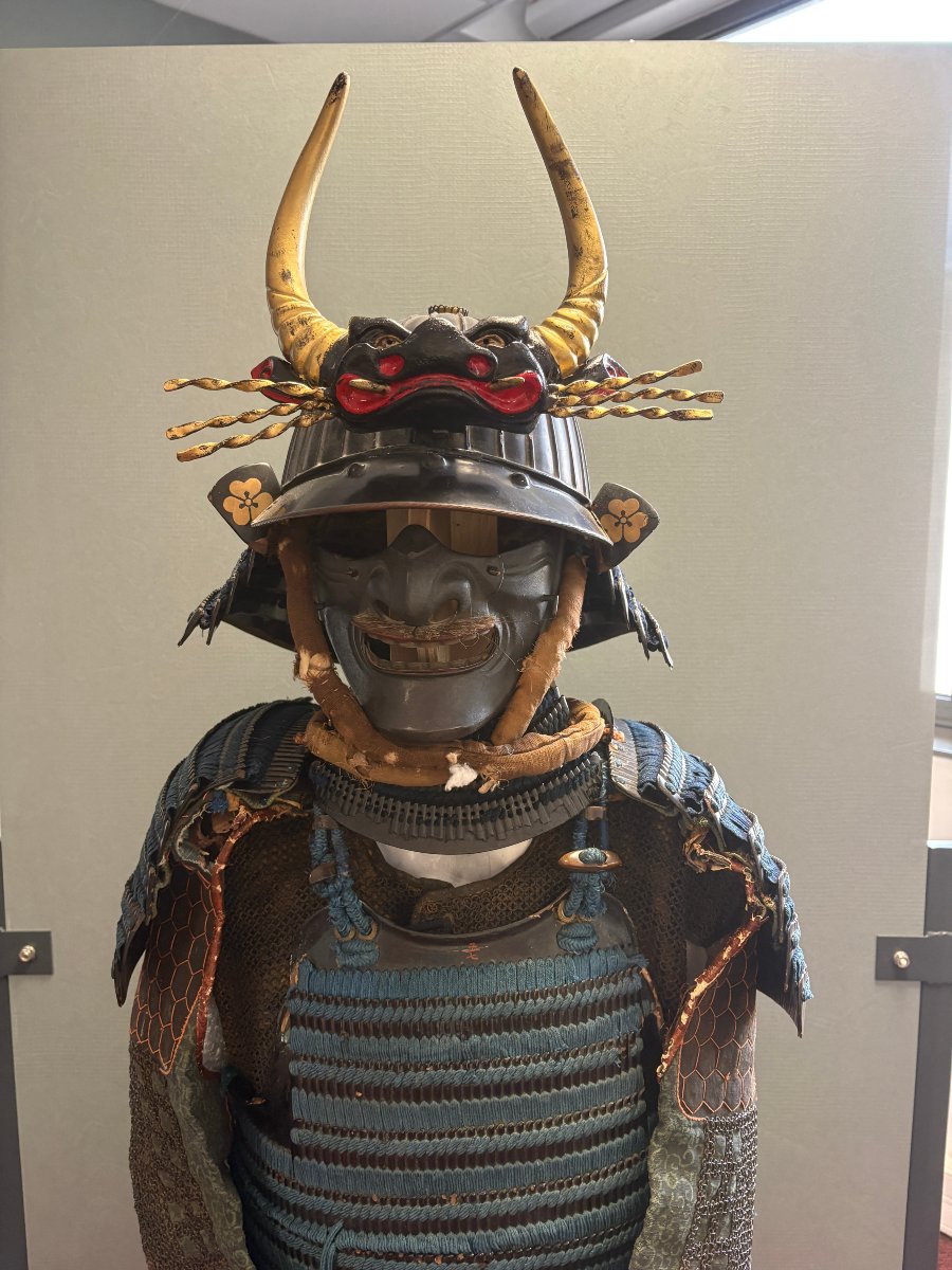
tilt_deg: -6.3
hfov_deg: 53.1
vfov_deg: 67.3
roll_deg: +0.3
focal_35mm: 26
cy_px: 635
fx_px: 953
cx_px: 476
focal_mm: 5.96
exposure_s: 1/50
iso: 160
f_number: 1.6
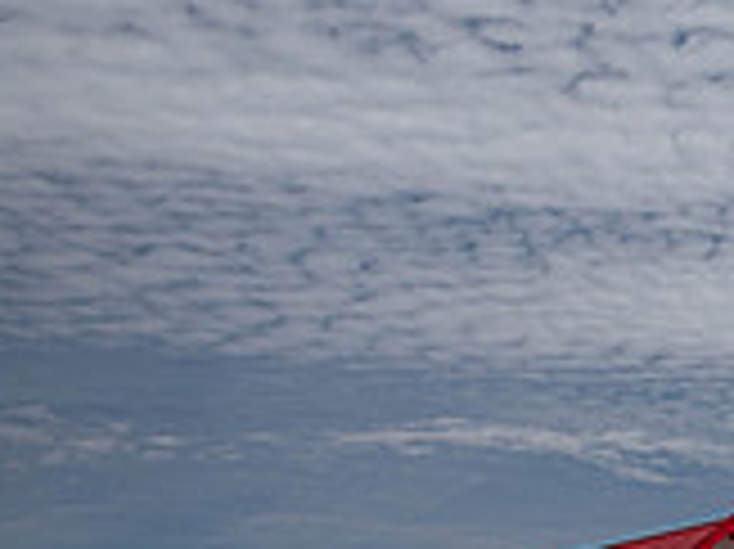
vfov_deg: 13.9
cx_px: 1216
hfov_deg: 16.3
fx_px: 2246
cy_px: 358
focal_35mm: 106
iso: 200
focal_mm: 31
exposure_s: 1/350
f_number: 9.5
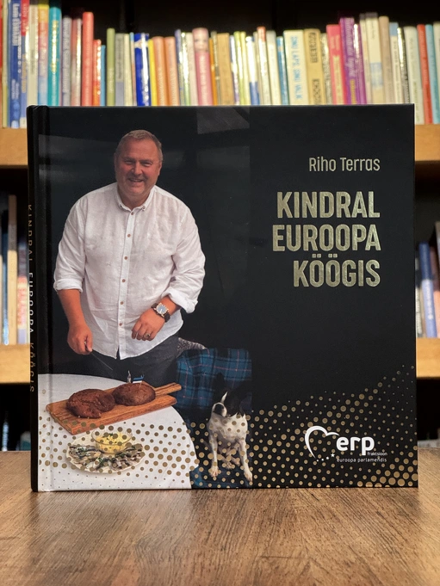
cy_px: 293
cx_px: 220
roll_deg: +0.4
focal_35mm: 77
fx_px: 1305
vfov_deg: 25.3
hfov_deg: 19.1
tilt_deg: -0.4
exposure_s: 1/60
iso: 320
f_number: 2.8
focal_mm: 9
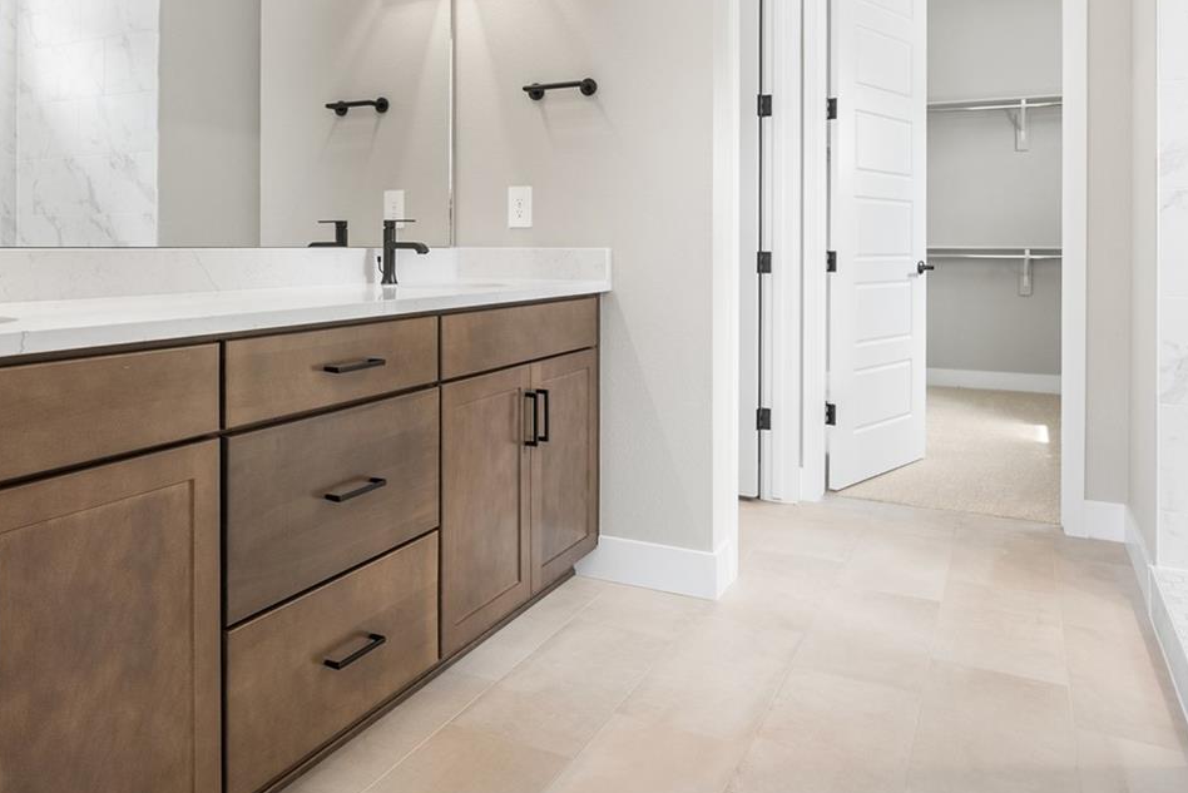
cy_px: 237
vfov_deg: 46.9
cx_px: 553
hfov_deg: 67.3
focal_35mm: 27
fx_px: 891
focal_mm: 16
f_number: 8
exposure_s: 1/160
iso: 200
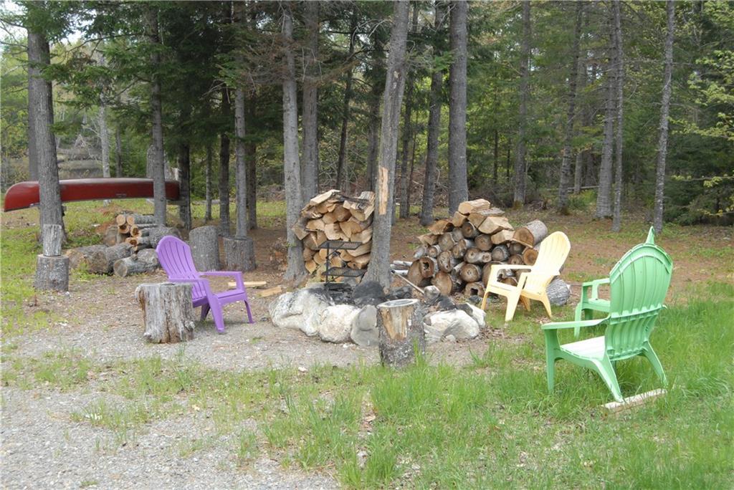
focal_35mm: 45
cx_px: 367
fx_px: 918
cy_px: 245
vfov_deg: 29.9
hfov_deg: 43.6
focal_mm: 30
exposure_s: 1/250
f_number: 7.1
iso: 640
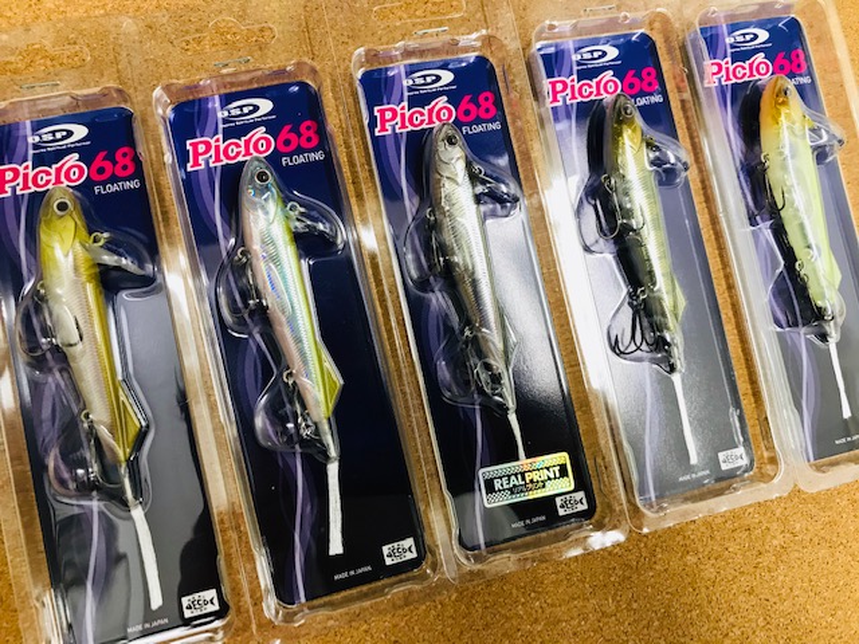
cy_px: 322
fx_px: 695
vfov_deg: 49.7
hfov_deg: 63.4
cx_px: 430
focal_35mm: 28
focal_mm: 3.99
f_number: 1.8
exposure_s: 1/33
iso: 40
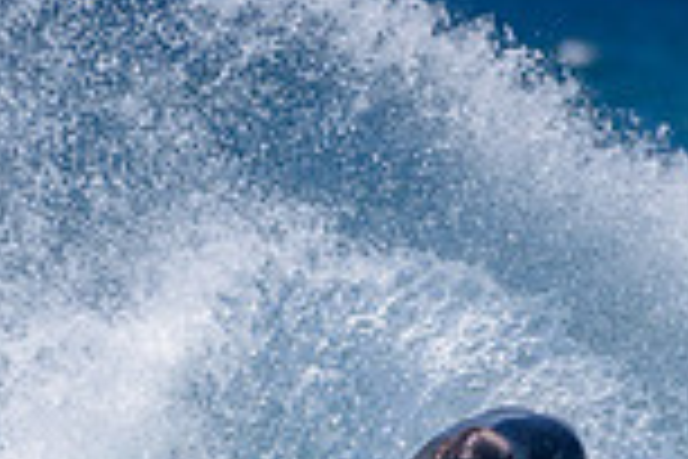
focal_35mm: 2455
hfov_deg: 0.8
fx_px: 46914
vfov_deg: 0.6
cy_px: 598
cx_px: 748
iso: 80
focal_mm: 500
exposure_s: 1/2000
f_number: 5.6
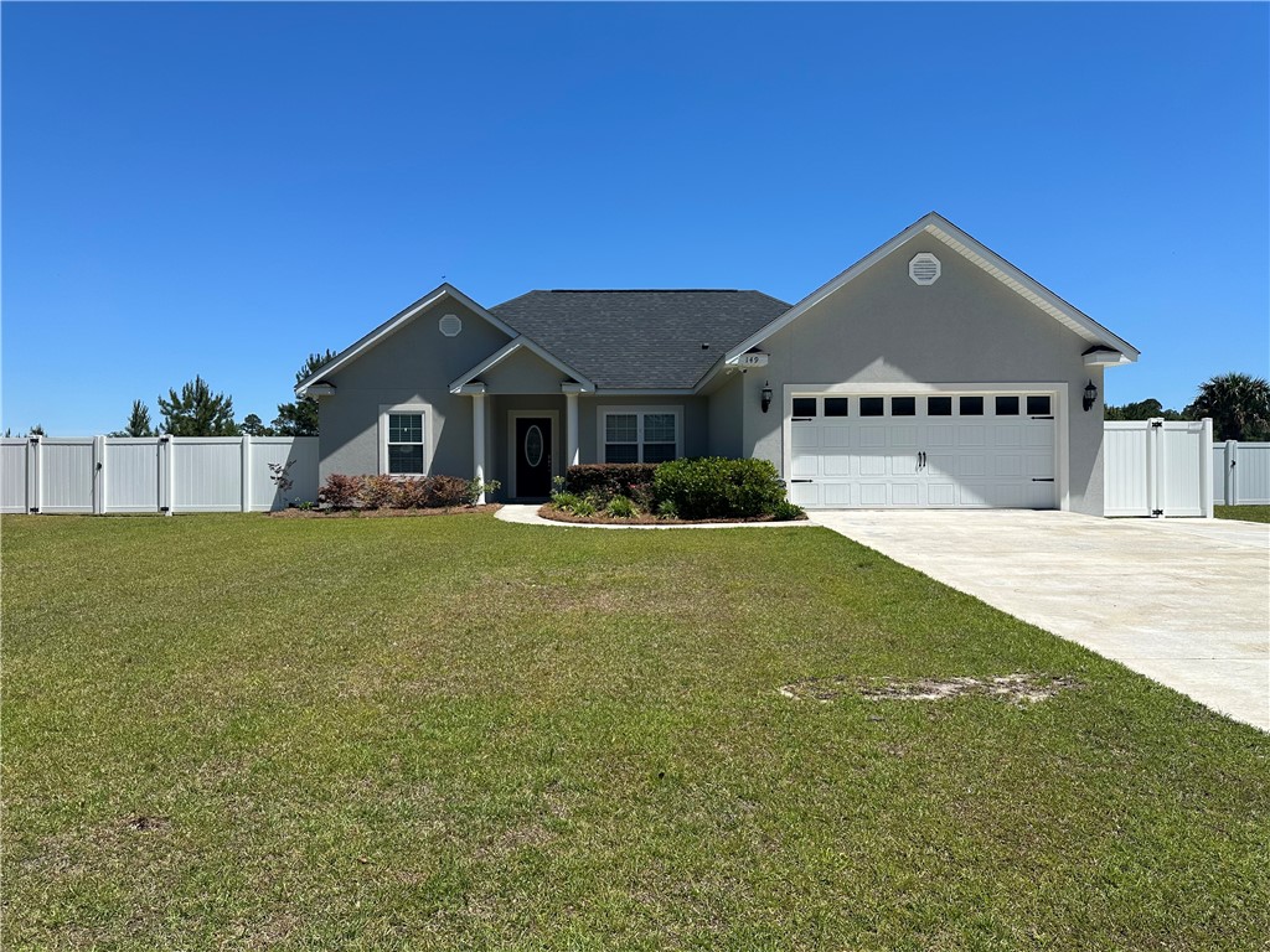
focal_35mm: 24
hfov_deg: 71.6
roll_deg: -0.3
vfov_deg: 56.8
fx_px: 881
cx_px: 635
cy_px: 476
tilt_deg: +0.5
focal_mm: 6.86
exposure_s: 1/5848
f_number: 1.78
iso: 80
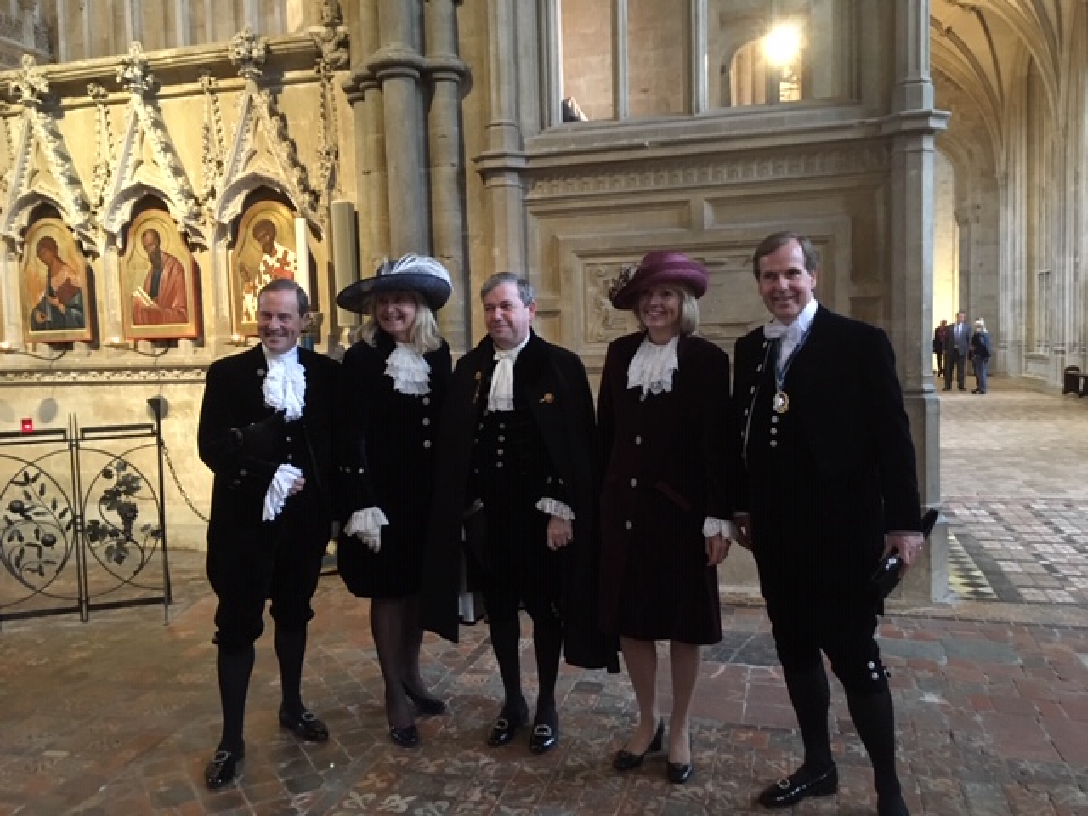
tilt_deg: -6.7
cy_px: 408
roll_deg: +1.0
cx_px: 544
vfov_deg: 48.2
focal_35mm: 29
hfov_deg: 61.7
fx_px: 911
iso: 400
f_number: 2.2
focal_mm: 4.15
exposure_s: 1/17
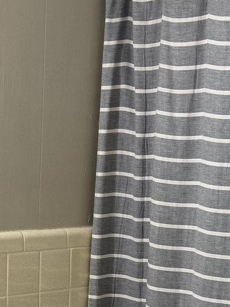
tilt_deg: -10.8
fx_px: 877
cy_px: 295
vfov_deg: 19.4
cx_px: 80
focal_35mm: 99
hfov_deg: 14.9
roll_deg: -2.2
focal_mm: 6.76
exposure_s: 1/60
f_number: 1.78
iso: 100
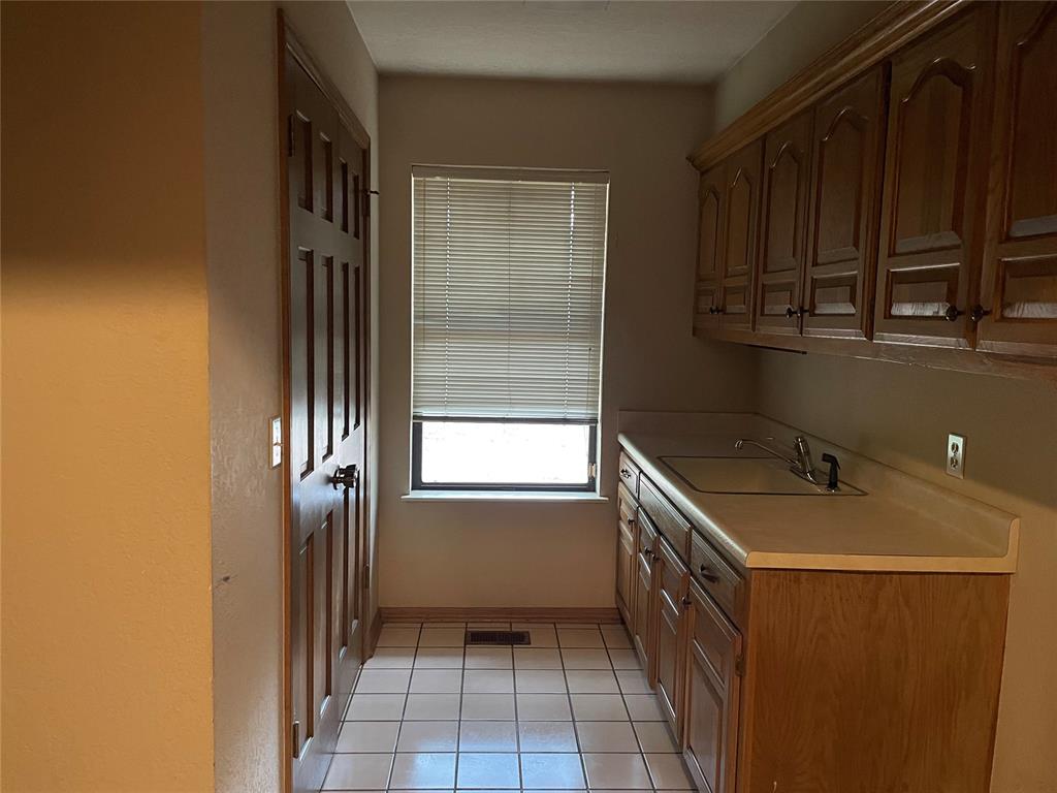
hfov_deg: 67.3
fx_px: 794
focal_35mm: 26
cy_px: 396
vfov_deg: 53.1
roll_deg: -0.9
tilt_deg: -6.5
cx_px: 528
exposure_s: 1/60
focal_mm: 4.2
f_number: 1.6
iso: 320
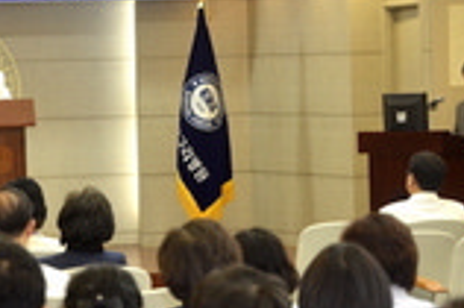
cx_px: 112
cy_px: 142
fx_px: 2536
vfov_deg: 7.0
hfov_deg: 10.4
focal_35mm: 197
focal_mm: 52
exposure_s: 1/60
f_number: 5
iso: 800
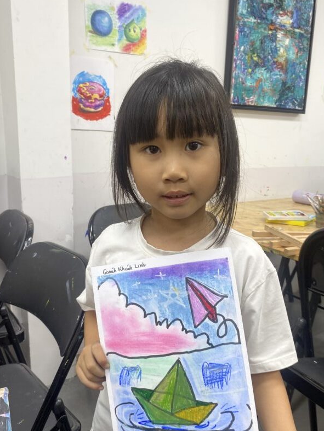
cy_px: 235
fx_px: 412
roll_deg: -2.2
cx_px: 174
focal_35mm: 33
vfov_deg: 55.3
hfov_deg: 42.9
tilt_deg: -13.3
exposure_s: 1/100
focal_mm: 4.25
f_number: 1.8
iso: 64
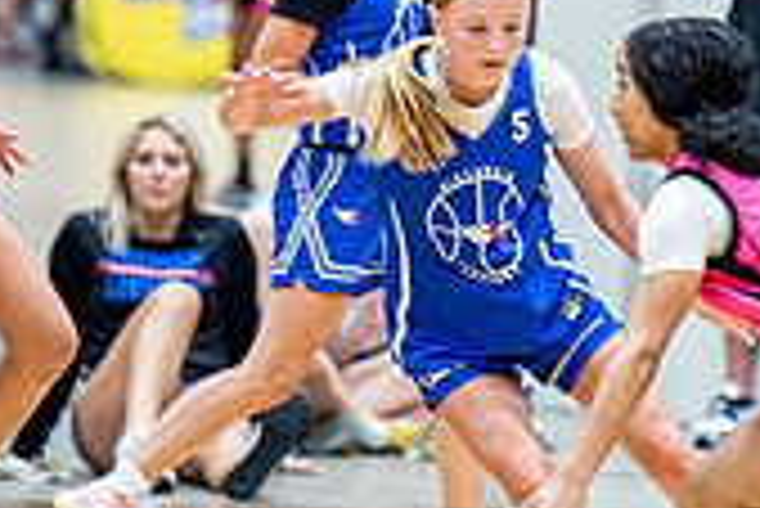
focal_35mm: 685
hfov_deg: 3.0
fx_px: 14473
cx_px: 782
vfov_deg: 2.0
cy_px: 117
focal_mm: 200
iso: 2000
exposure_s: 1/320
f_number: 2.8
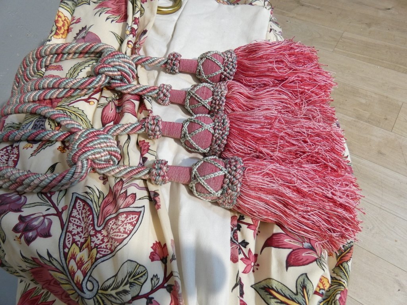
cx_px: 204
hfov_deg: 81.7
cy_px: 152
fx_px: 235
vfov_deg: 66.0
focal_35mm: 20
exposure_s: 1/60
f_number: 2.8
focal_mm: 3.6
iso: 200
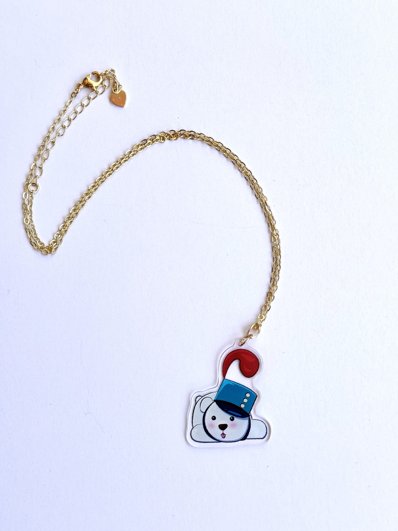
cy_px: 266
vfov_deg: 39.7
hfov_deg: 30.3
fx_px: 736
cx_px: 199
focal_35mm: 48
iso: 64
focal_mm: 6.76
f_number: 1.78
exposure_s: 1/715
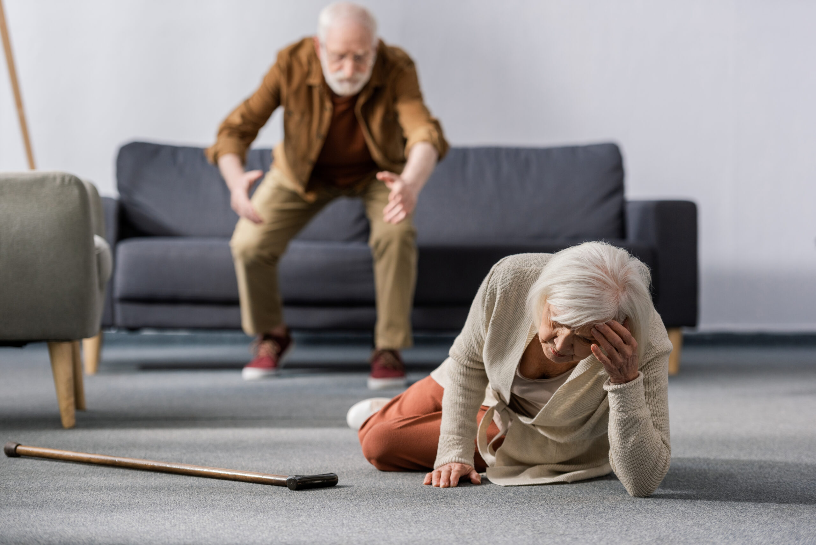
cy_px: 272
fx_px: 2630
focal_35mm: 116
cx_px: 408
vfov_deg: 11.8
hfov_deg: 17.6
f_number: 3.2
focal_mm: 116
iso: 160
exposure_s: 1/200
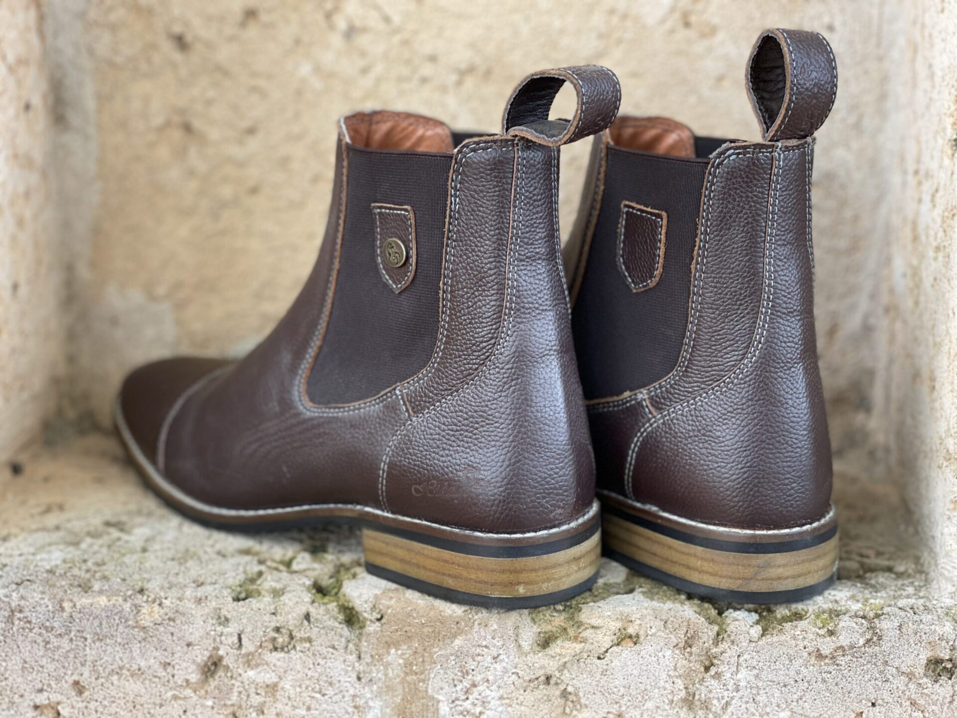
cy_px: 359
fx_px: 1769
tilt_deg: -13.7
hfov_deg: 30.3
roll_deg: -0.7
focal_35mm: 64
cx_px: 478
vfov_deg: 22.9
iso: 50
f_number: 2.2
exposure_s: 1/121
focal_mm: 7.5
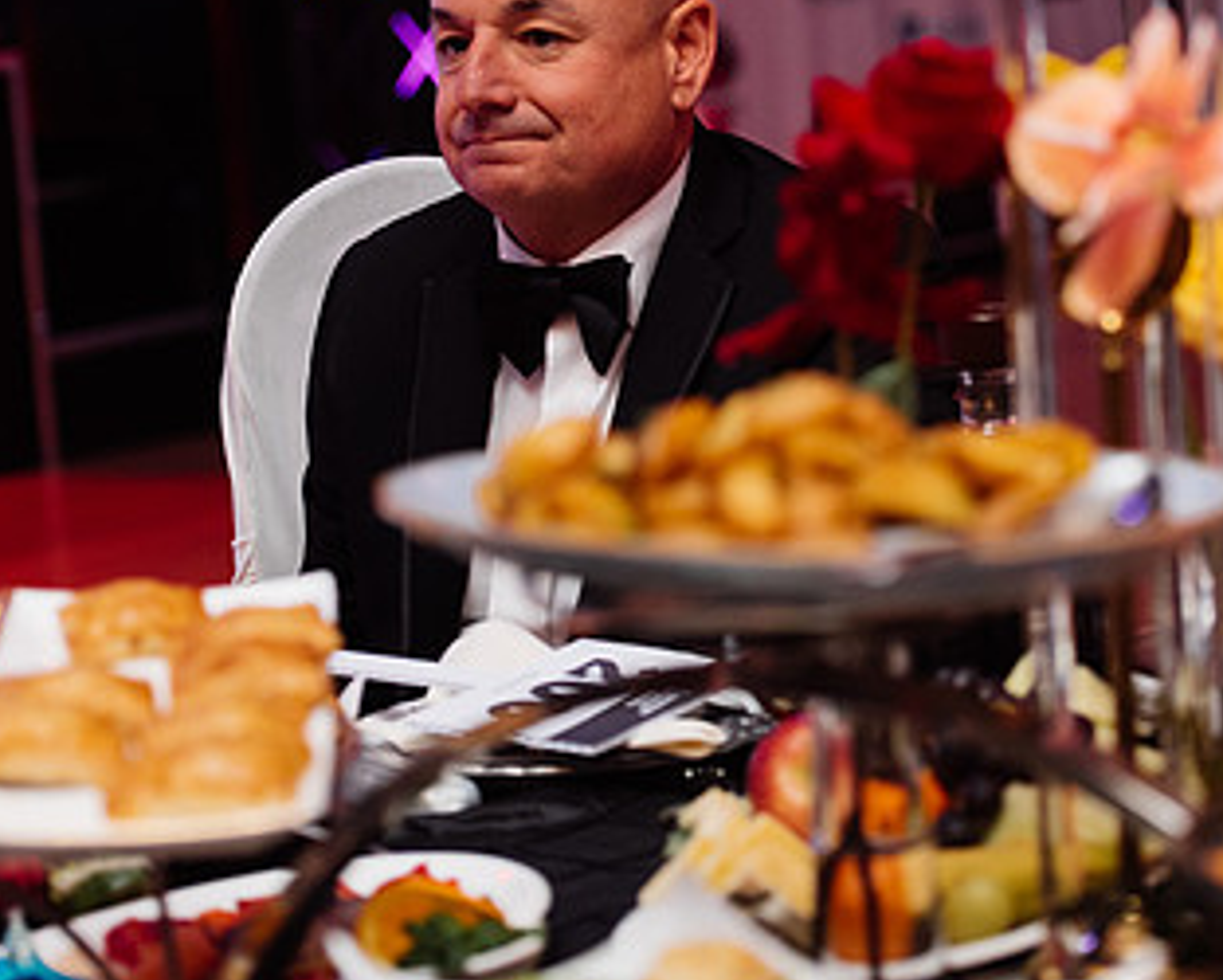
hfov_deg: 14.1
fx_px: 4926
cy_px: 233
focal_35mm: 136
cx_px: 741
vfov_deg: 11.3
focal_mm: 78
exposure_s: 1/200
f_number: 2.8
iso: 2000
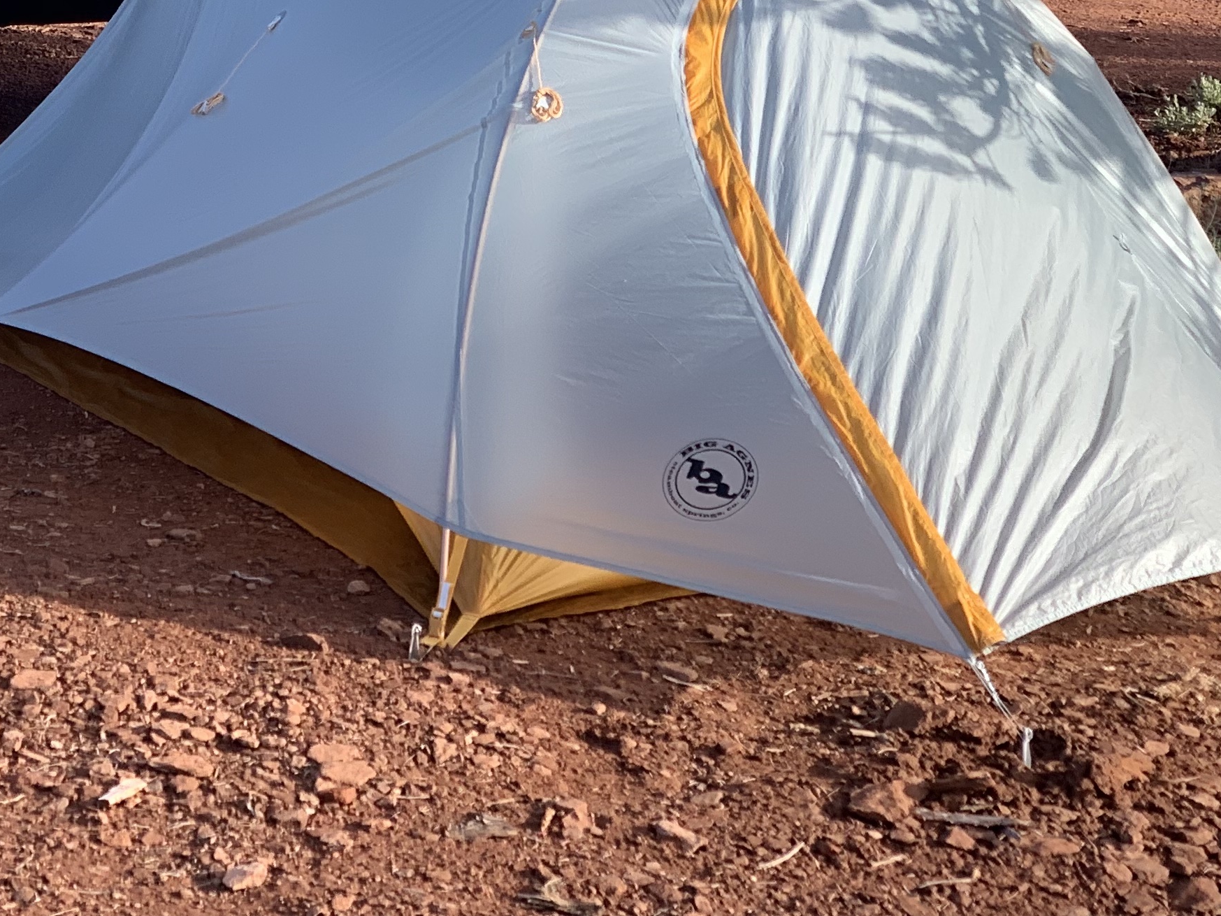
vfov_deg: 12.1
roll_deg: +0.9
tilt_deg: -6.0
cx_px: 120
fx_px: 4232
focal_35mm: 120
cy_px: -140
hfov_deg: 16.2
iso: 16
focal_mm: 6
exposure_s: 1/331
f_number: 2.4
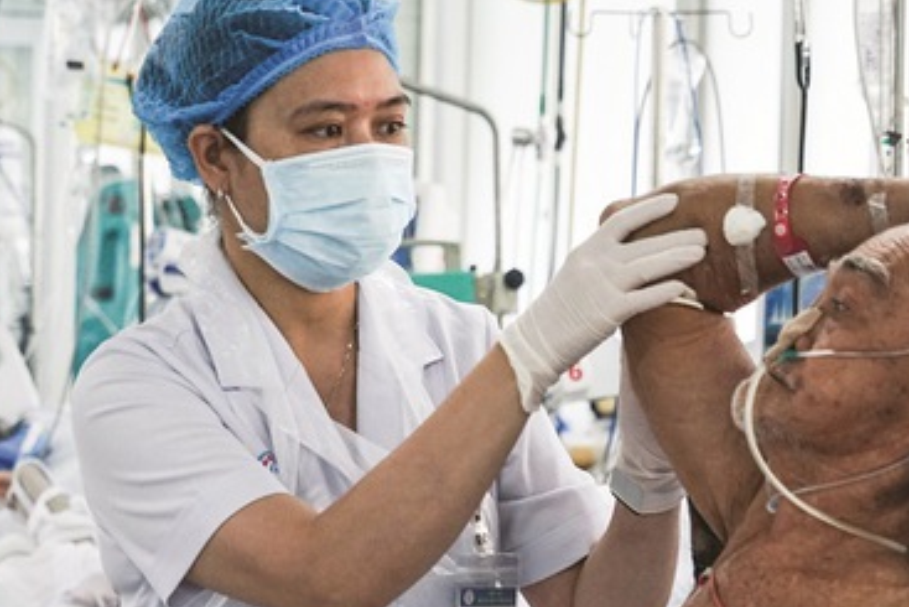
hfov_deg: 12.1
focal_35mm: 169
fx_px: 4269
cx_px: 592
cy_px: 478
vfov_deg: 8.1
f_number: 5.6
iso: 1000
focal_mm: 85
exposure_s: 1/160
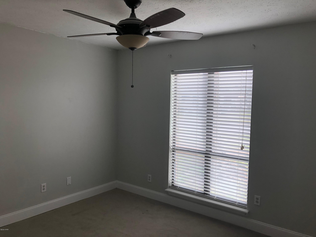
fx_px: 256
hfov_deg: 63.4
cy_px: 118
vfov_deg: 49.7
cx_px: 158
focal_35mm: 28
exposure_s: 1/120
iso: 40
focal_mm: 4
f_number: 1.8
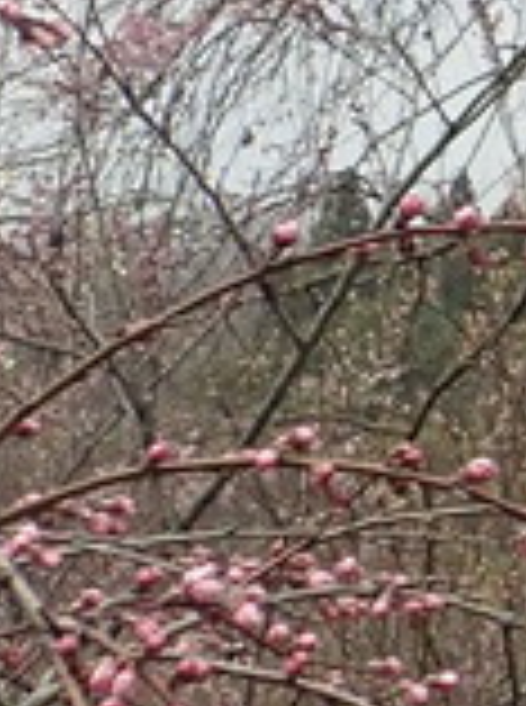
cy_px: -405
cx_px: 1983
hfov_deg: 5.7
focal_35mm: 230
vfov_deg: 8.4
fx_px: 4679
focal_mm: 5.5
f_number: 3.2
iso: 100
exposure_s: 1/500
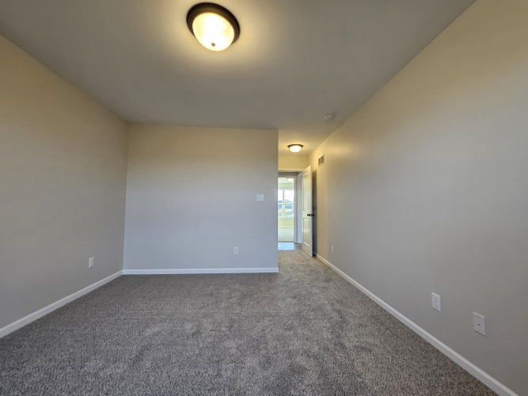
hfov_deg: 106.2
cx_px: 264
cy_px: 198
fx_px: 198
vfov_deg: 89.9
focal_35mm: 13
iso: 125
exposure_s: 1/60.2
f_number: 2.2
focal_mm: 1.74
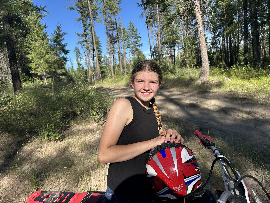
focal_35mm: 26
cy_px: 102
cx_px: 135
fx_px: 203
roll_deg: +8.4
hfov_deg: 67.3
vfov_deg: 53.1
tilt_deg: -6.7
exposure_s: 1/3077
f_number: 1.5
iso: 50
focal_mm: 5.7
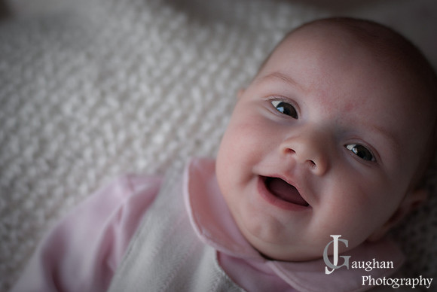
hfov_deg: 27.0
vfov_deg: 18.2
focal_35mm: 75
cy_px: 146
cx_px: 218
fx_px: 911
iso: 320
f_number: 2.5
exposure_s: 1/60
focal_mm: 50
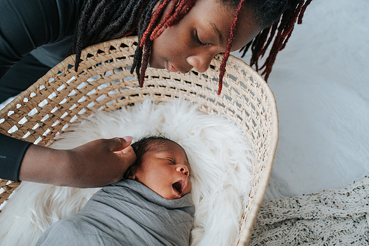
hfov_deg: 54.5
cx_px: 184
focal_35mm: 35
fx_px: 359
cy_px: 123
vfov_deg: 37.8
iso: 360
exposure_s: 1/250
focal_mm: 35
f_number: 3.2
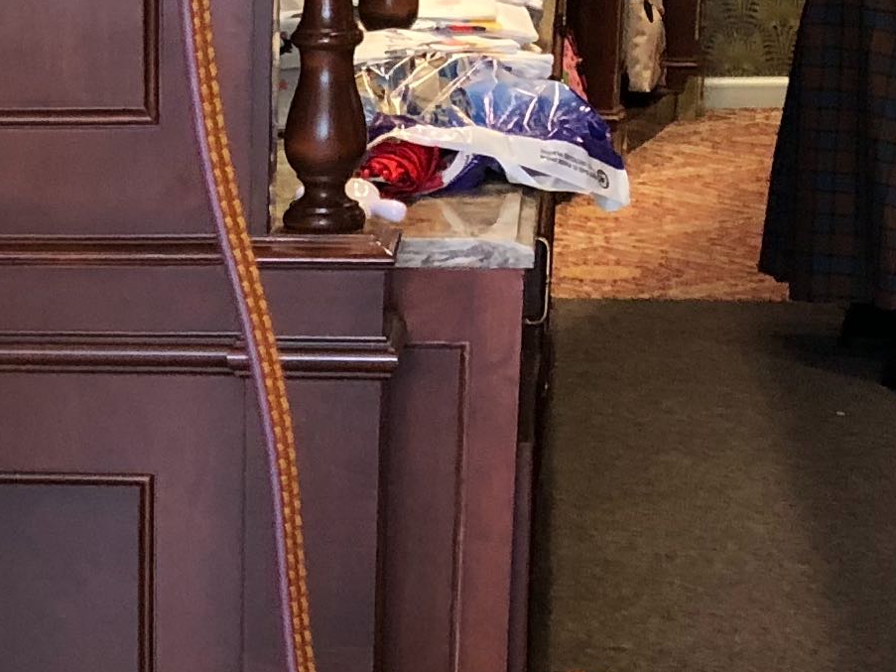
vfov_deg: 11.7
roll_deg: +1.1
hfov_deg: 15.2
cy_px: 719
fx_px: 3235
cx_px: -173
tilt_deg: -19.6
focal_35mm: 125
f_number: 1.8
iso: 40
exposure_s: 1/20
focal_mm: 3.99
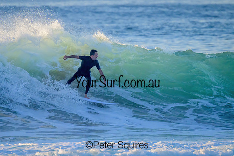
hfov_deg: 2.3
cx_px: 104
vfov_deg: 1.5
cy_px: 69
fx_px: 5817
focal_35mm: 895
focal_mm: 800
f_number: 11
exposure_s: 1/1600
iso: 2800
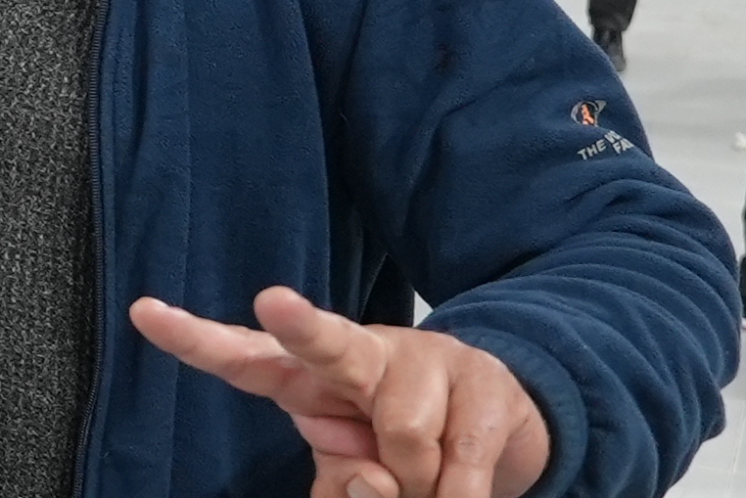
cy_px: -30
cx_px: -381
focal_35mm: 109
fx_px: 2260
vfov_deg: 12.4
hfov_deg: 16.9
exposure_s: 1/160
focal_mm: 20
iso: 3200
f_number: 4
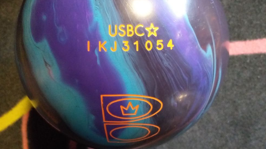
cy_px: 70
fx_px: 204
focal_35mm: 29
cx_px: 131
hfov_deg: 66.1
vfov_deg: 40.1
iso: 800
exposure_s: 1/15
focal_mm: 3.93
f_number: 1.7
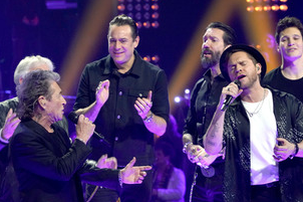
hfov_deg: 10.3
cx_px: 207
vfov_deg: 6.9
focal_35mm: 200
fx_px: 1682
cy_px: 139
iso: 3200
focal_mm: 134
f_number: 5.6
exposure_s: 1/160
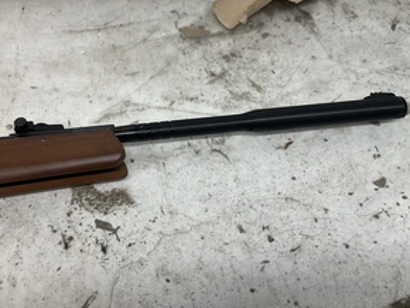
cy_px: 117
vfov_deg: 35.8
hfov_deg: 46.7
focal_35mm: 40
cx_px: 219
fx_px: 474
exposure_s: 1/120
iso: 40
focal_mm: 3
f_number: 1.8
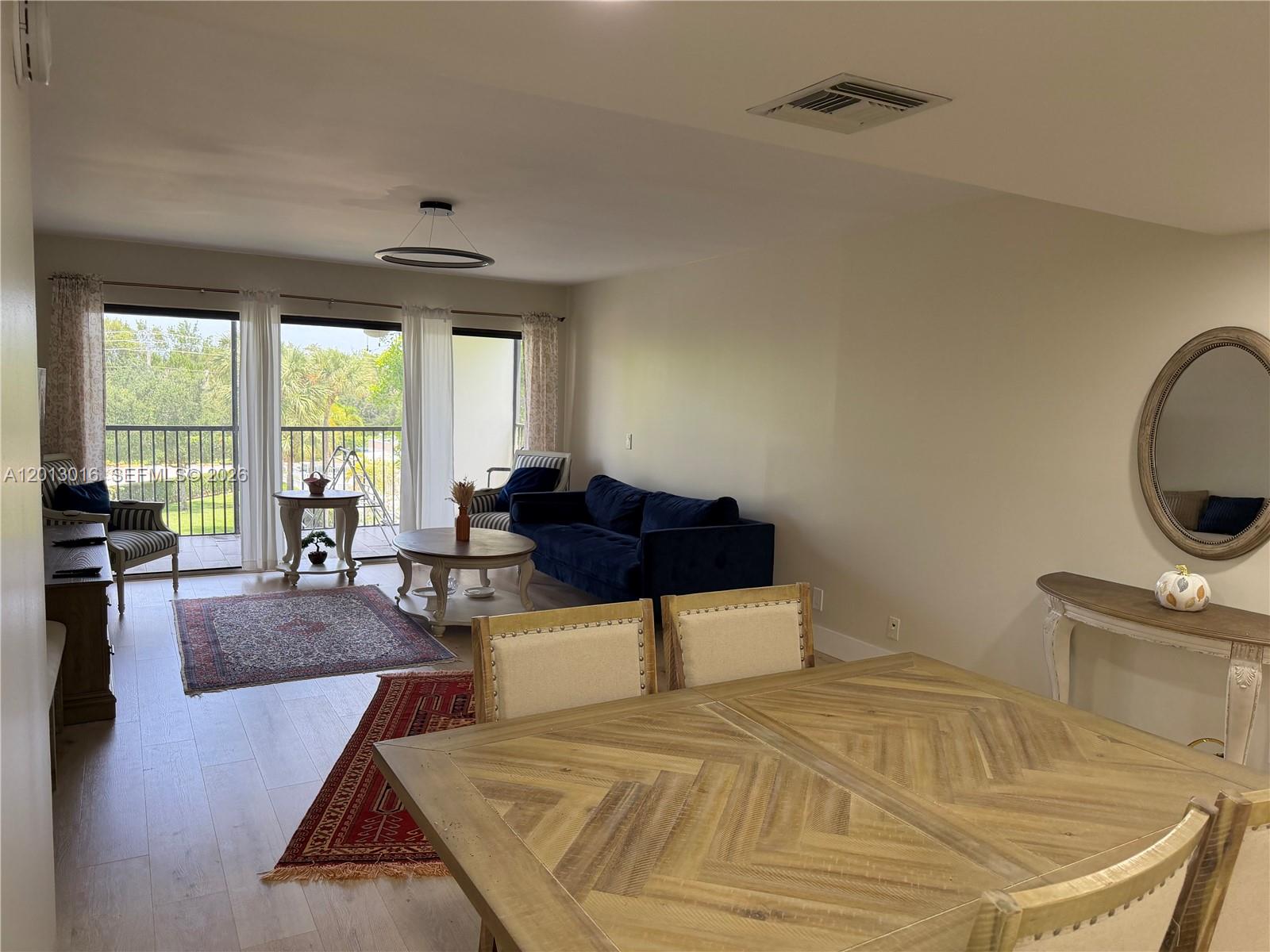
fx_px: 881
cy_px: 476
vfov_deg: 56.8
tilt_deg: -5.4
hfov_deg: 71.6
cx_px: 635
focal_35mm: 24
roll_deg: -1.6
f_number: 1.78
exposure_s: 1/234
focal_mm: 6.76
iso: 200
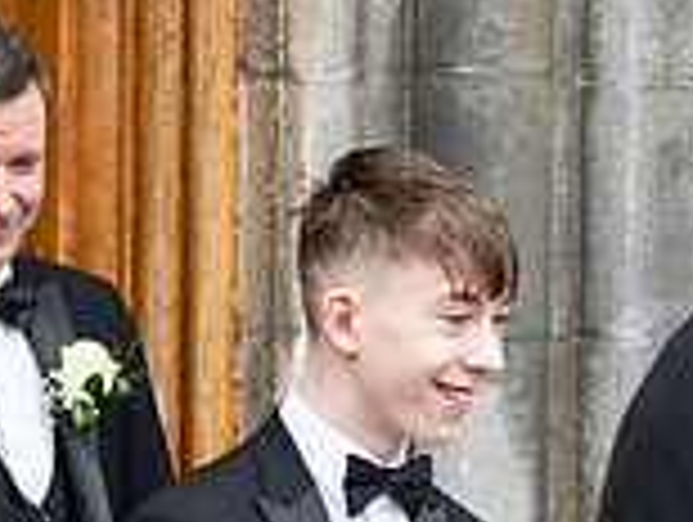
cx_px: 1022
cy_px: 565
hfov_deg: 9.7
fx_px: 3990
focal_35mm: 199
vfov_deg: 7.4
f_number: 3.5
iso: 125
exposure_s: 1/160
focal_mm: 55
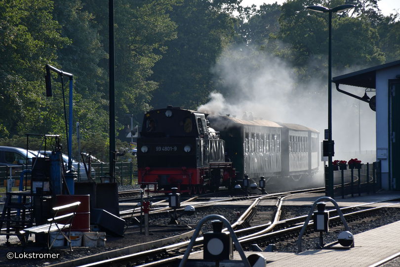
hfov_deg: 12.2
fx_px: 1867
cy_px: 134
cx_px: 200
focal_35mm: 168
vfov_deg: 8.2
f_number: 7.1
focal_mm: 112
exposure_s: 1/640
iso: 200
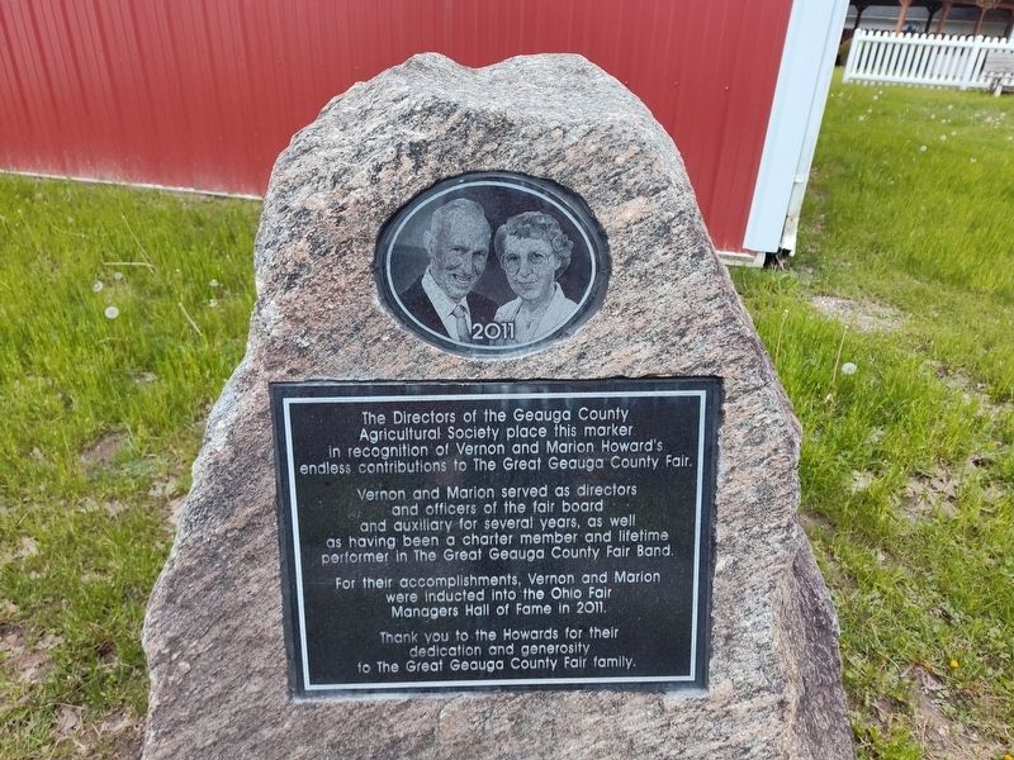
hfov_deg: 73.9
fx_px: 674
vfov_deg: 58.9
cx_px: 507
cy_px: 380
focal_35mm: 23
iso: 700
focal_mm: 5.56
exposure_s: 1/60
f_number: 1.8
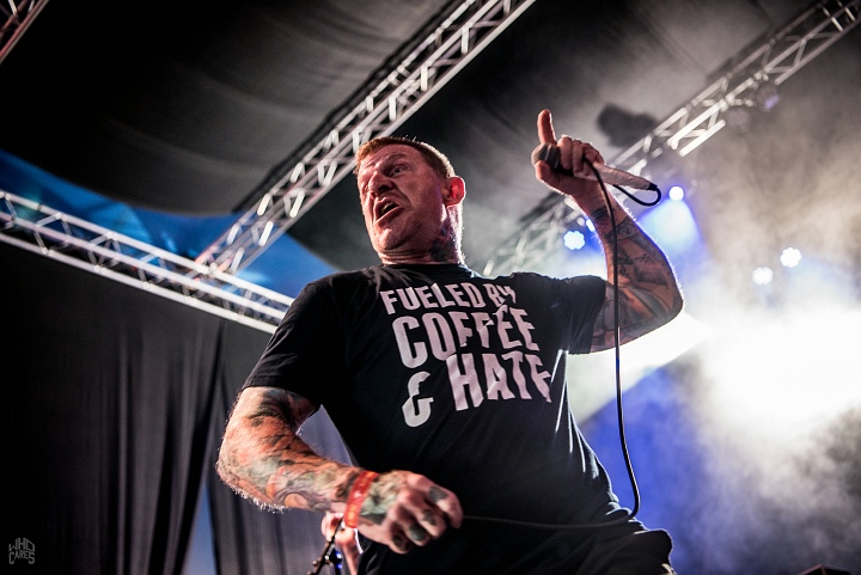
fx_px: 909
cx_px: 430
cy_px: 288
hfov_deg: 50.7
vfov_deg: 35.1
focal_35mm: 38
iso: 640
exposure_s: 1/100
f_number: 2.8
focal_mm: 38
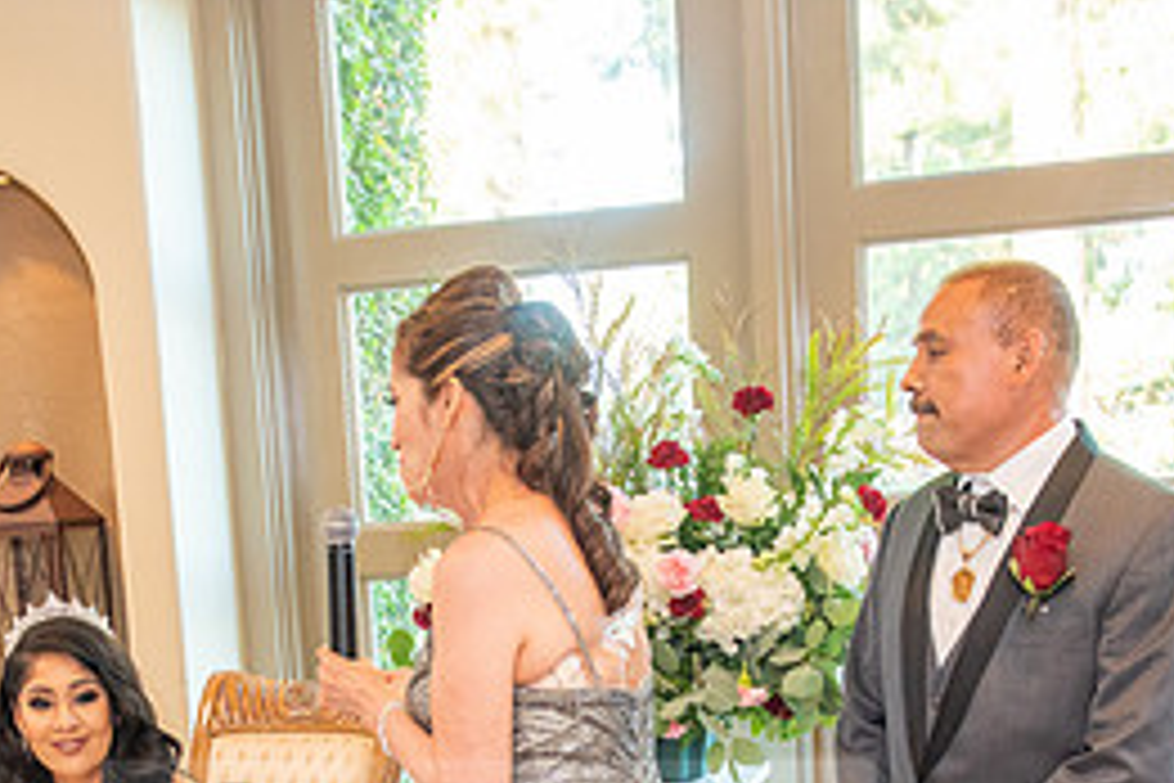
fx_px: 2250
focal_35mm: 69
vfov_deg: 18.9
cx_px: 495
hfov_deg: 29.2
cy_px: 866
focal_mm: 31
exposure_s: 1/125
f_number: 3.5
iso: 1250
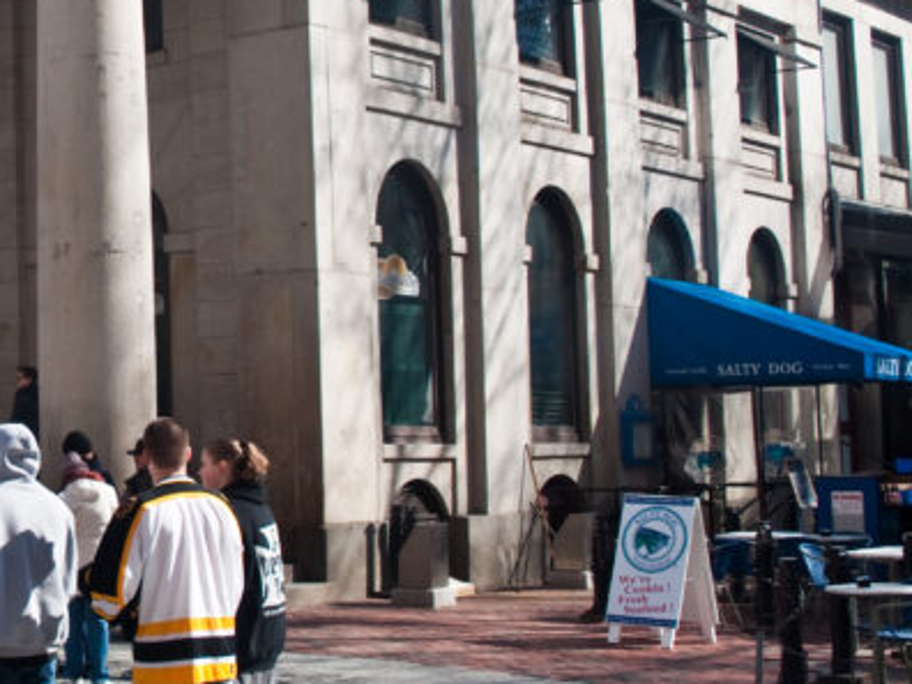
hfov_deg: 25.9
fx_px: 1765
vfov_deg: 21.8
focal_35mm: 67
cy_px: 216
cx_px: -187
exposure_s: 1/320
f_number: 9
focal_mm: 18
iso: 200
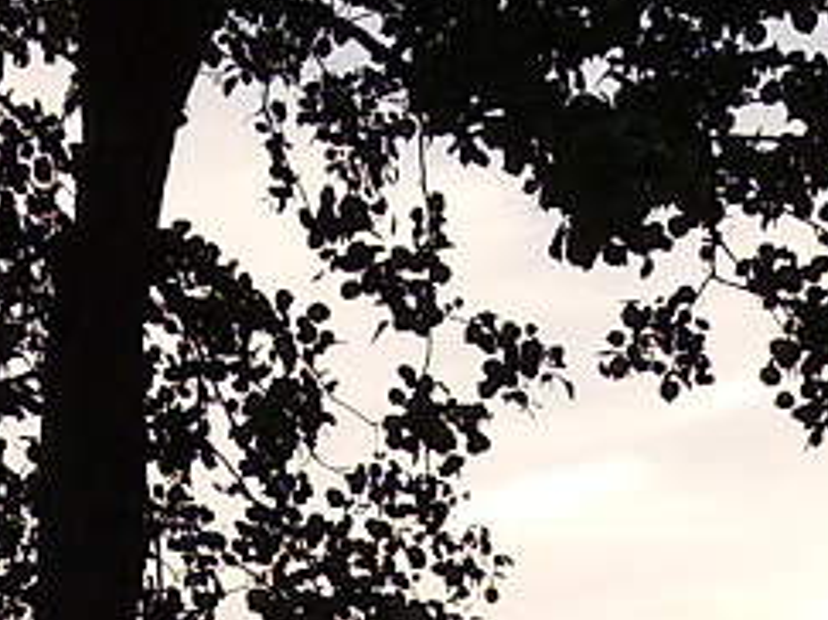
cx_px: 716
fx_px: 4088
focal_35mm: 171
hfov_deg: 11.5
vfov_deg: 7.8
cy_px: 1662
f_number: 2.2
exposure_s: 1/226
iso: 100
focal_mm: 3.81
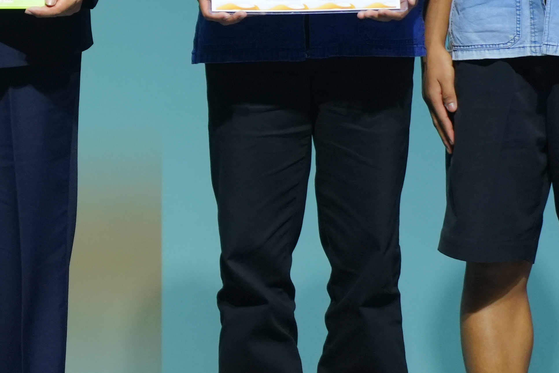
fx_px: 10807
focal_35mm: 696
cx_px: -120
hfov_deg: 3.0
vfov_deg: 2.0
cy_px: -295
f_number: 4
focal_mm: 192
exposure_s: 1/500
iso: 1600
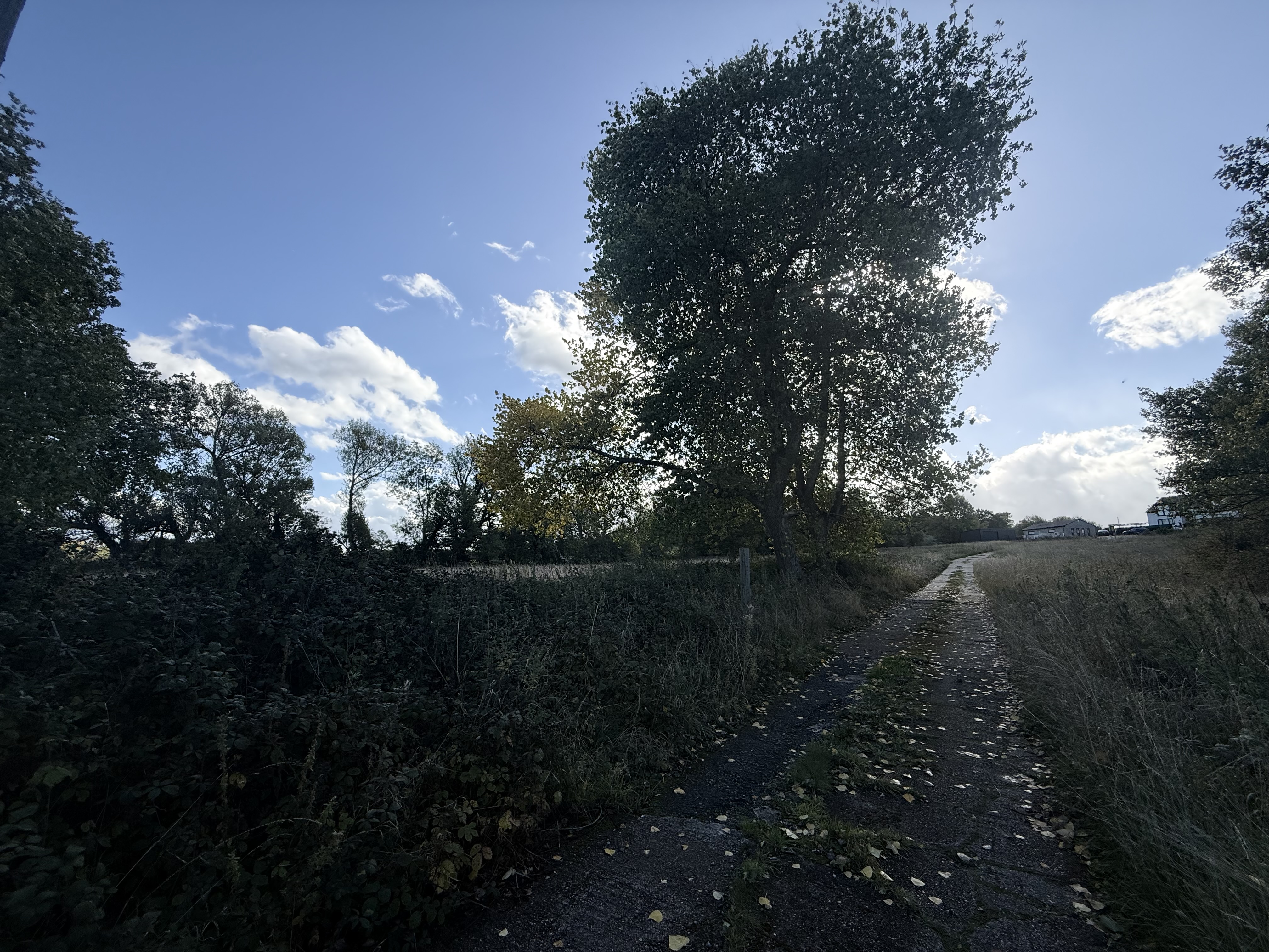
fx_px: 513
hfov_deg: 102.1
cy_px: 476
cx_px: 634
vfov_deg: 85.7
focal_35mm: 14
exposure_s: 1/1145
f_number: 2.2
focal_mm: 2.22
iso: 64
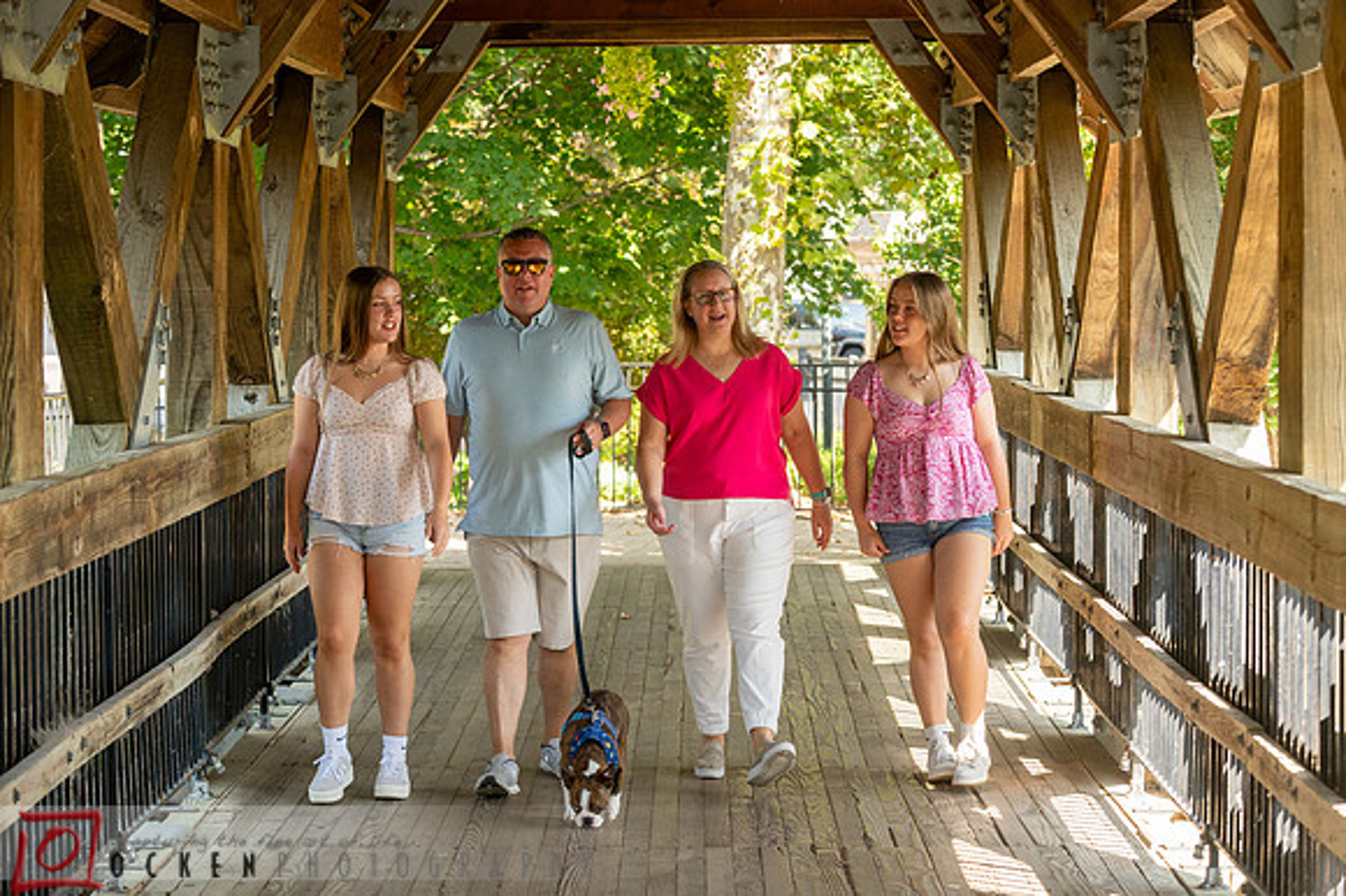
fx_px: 3387
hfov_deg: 22.5
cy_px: 448
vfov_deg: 15.1
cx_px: 698
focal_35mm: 91
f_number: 4.5
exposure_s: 1/250
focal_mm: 86
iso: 640
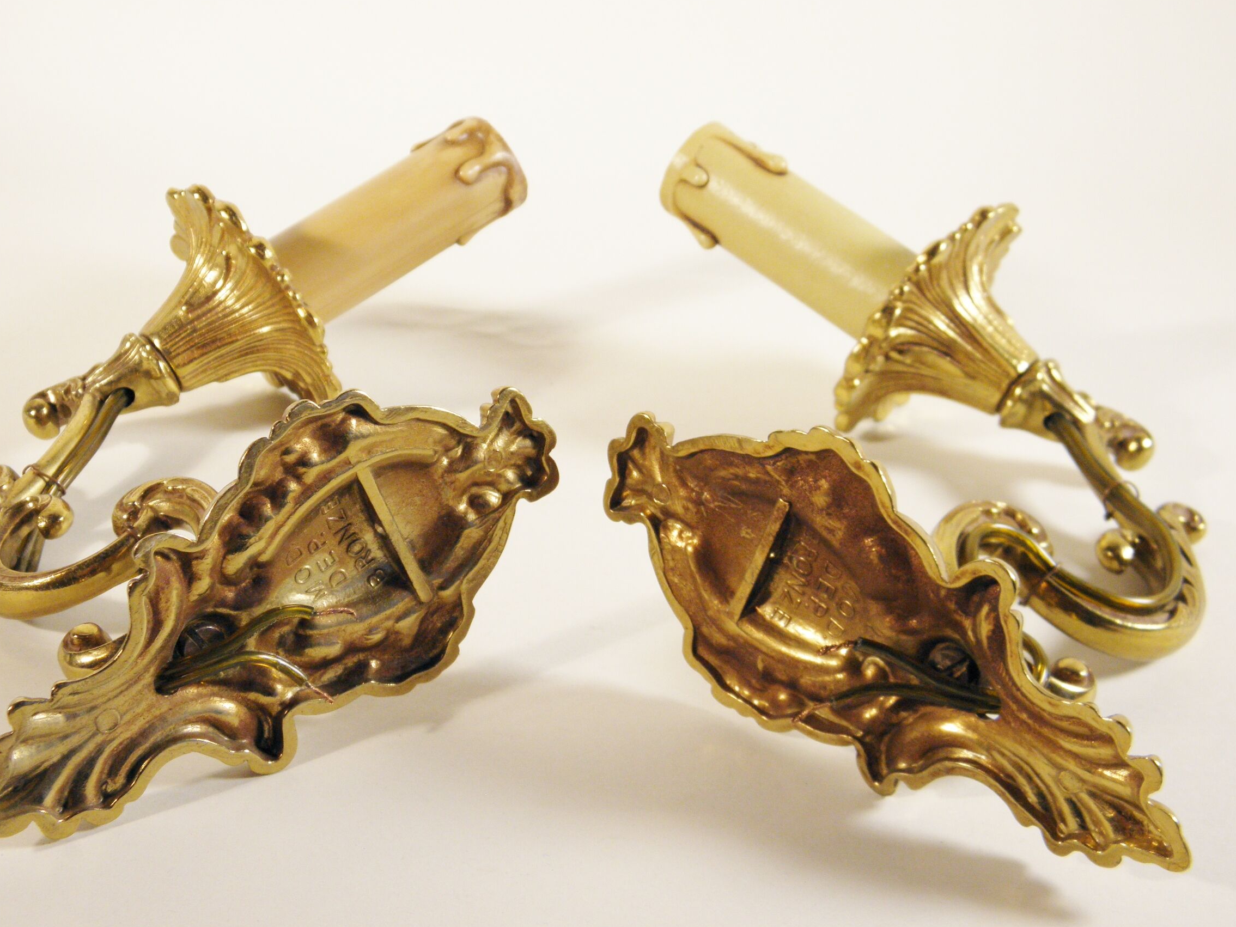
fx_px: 1571
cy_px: 454
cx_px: 602
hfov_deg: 42.9
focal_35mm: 44
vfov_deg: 32.9
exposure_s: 1/40
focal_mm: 7.1
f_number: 3.8
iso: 125
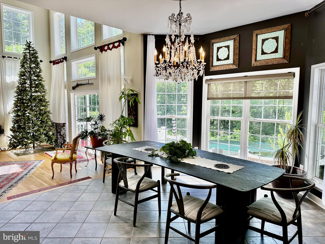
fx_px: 225
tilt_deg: -5.0
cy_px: 122
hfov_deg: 71.6
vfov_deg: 56.8
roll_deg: -0.7
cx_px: 162
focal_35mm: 24
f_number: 1.78
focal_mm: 6.86
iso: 80
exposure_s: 1/450
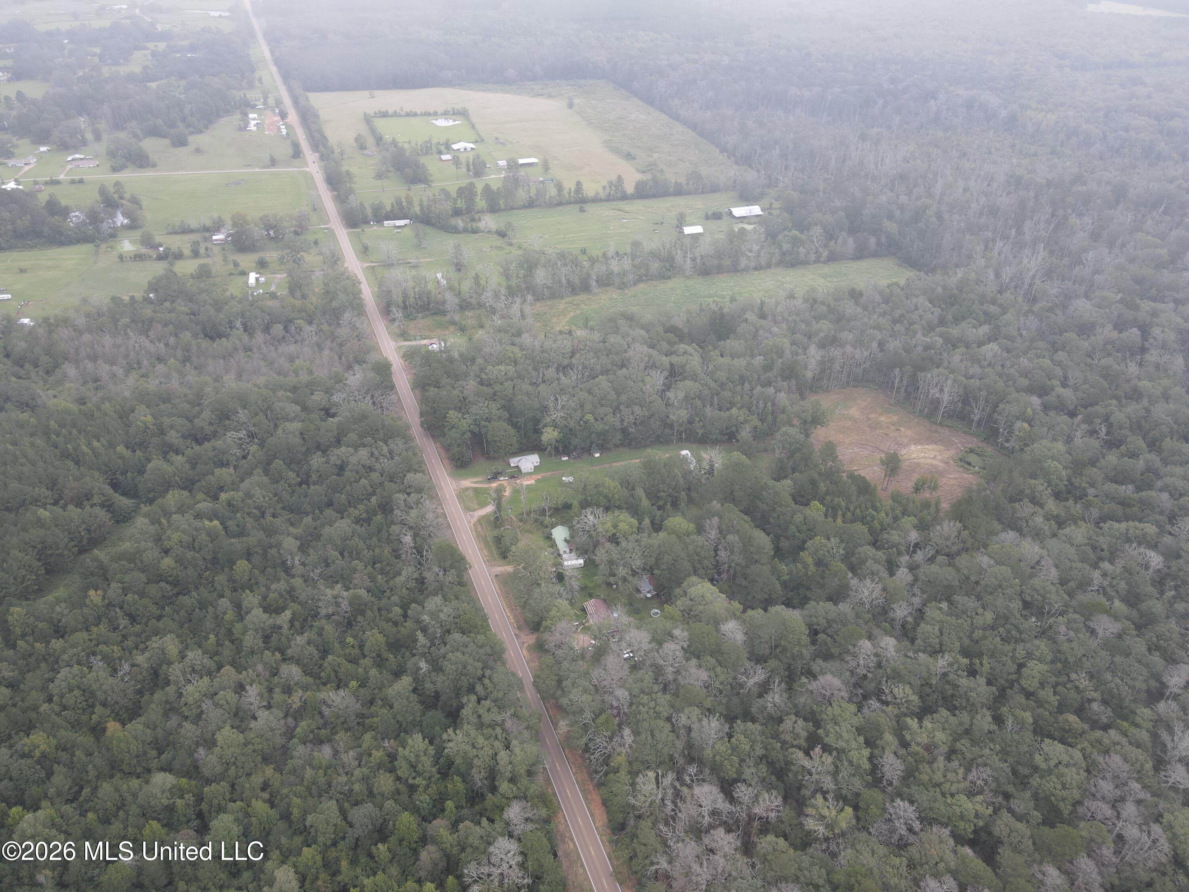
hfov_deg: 71.6
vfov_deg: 56.8
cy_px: 446
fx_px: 824
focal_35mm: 24
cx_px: 594
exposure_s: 1/80
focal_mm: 4.5
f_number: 2.8
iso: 100
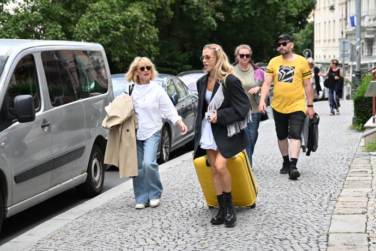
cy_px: 126
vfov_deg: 16.7
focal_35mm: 82
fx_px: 856
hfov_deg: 24.8
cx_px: 188
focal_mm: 55
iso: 250
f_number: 3.5
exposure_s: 1/640
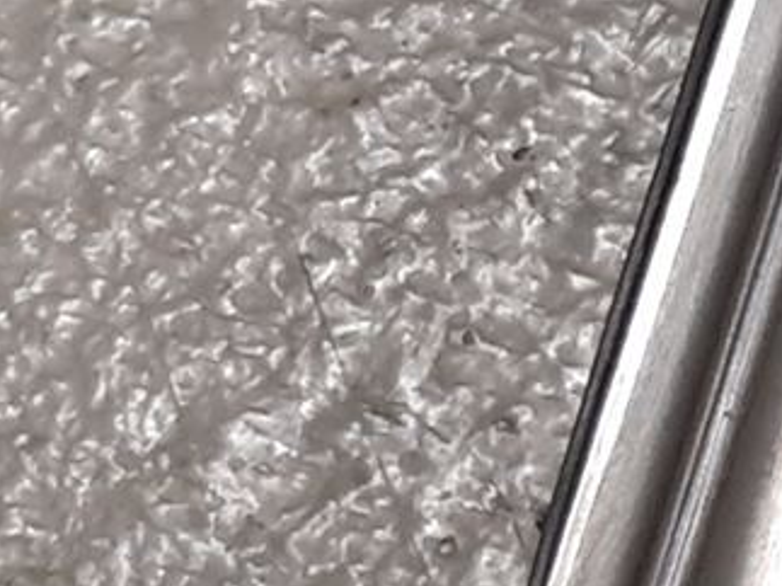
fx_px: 3726
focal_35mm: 165
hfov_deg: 10.9
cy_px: 131
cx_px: 1583
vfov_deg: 9.0
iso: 100
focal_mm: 3.93
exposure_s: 1/50
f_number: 1.7
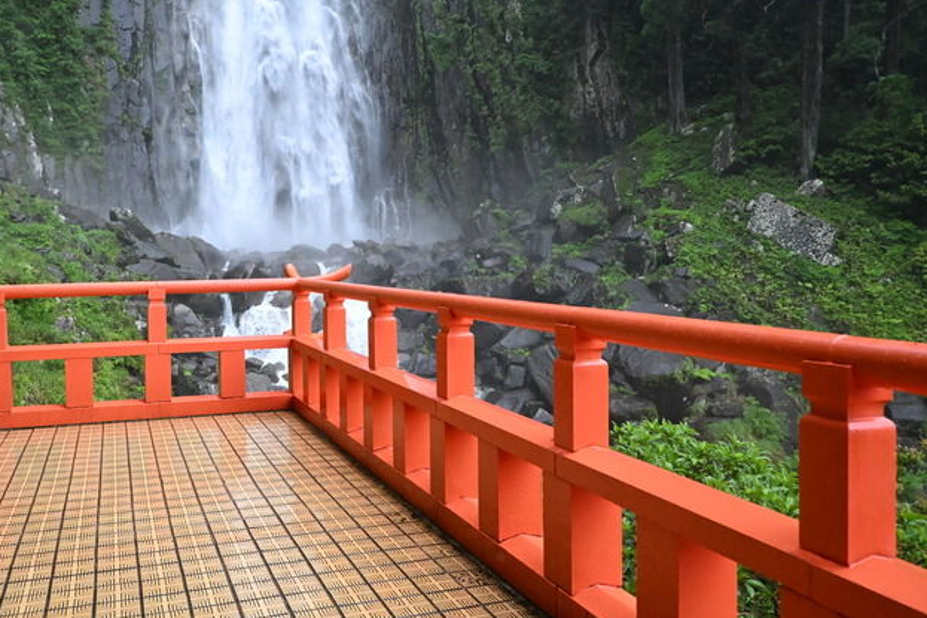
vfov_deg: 38.5
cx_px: 408
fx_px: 884
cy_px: 275
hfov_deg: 55.2
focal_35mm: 34
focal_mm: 17.5
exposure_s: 1/4000
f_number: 3.5
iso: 6400
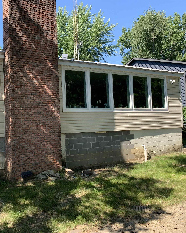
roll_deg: +1.5
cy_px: 117
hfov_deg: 42.6
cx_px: 58
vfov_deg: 52.8
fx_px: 234
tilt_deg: +3.4
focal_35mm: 34
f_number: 1.8
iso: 25
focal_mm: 4.25
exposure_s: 1/555
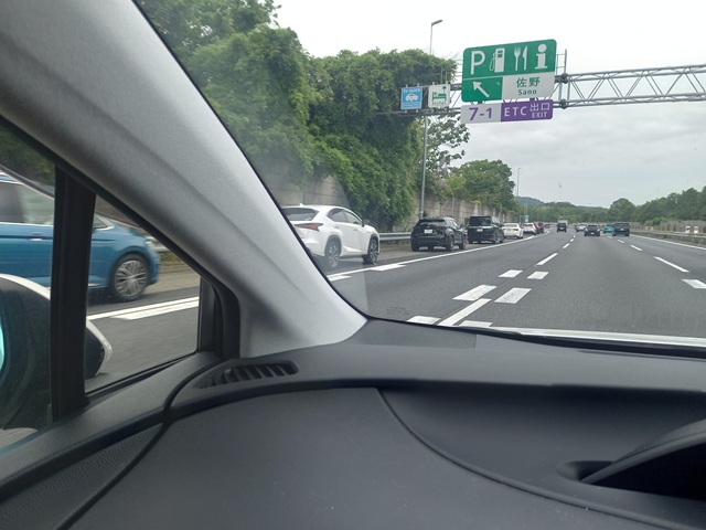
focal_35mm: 25
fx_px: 510
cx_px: 353
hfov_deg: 69.4
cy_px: 265
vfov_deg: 54.9
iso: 50
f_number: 1.8
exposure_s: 1/235
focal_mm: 4.65
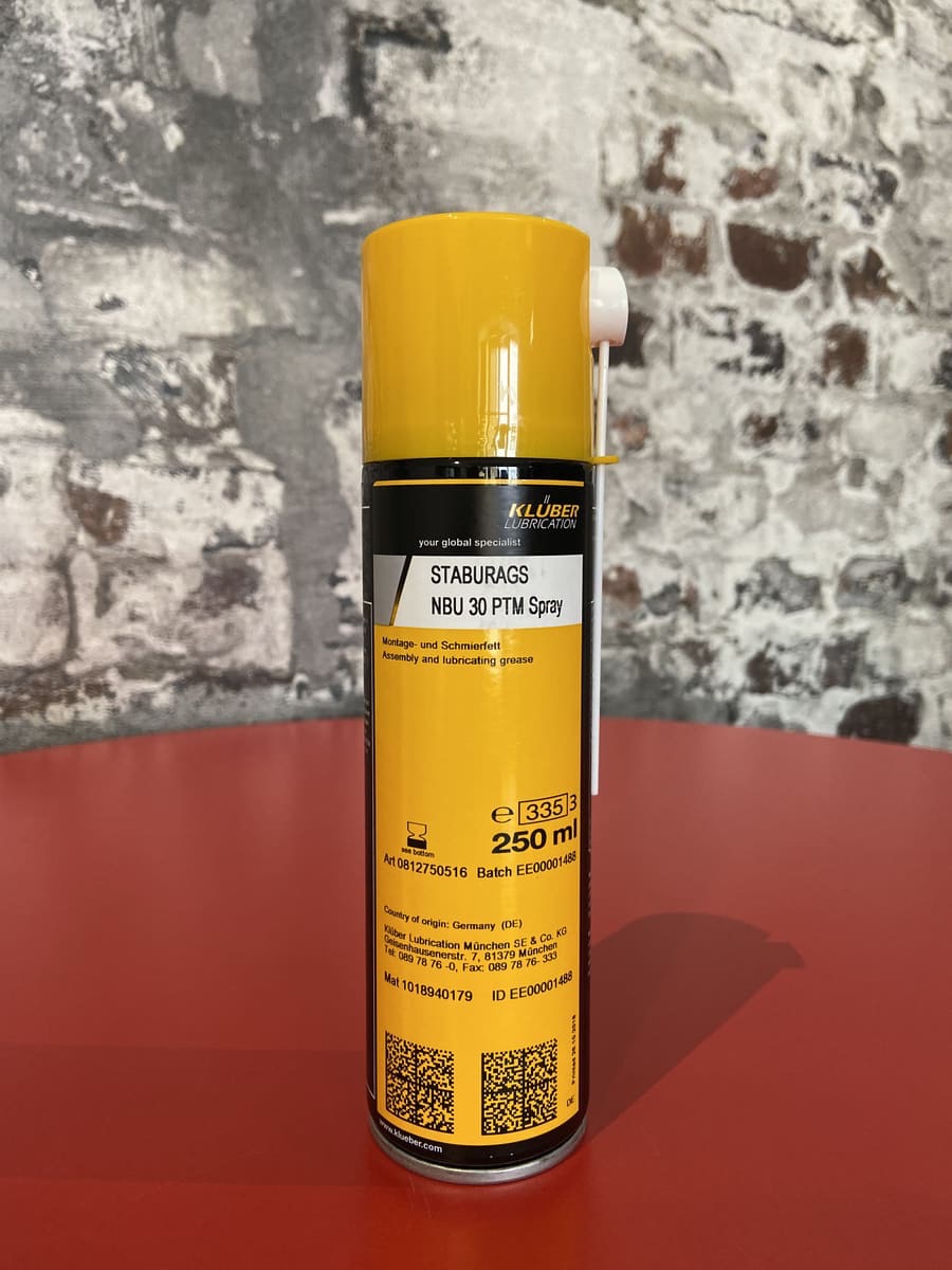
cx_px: 476
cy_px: 635
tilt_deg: -5.3
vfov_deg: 67.3
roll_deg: -0.3
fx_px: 953
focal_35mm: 26
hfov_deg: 53.1
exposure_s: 1/50
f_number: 1.8
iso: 250
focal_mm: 4.25
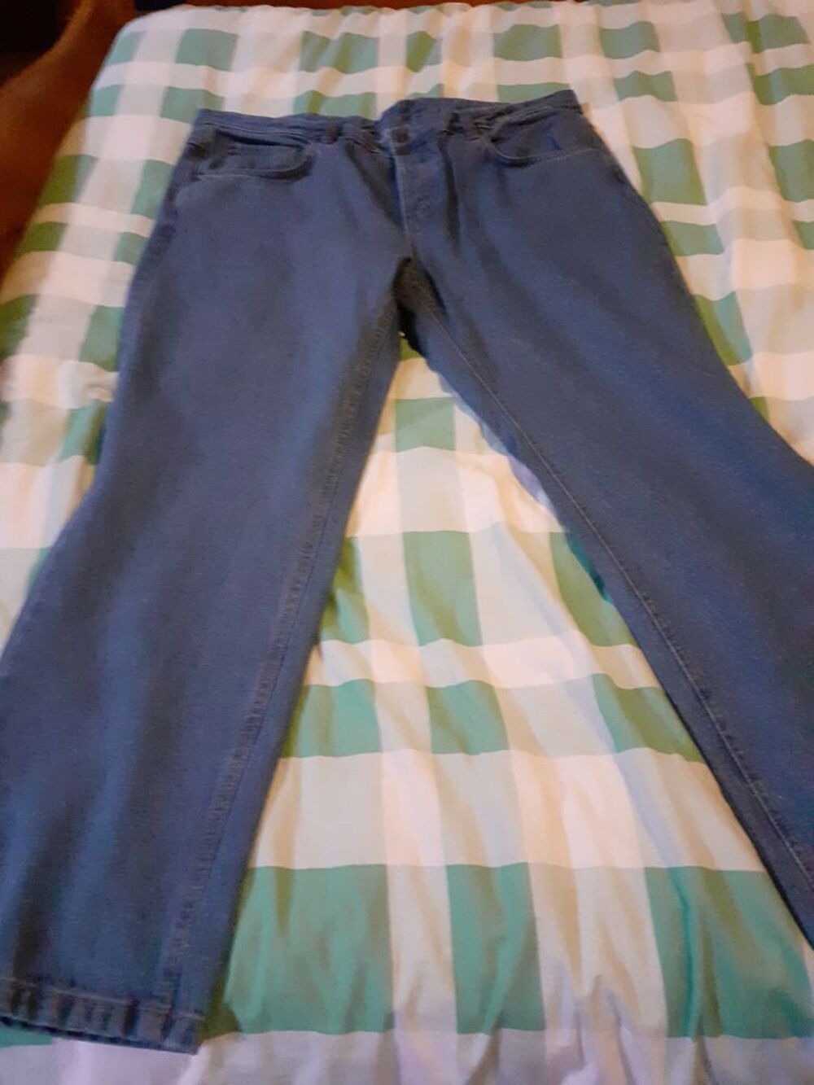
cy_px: 542
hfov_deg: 51.4
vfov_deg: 65.3
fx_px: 846
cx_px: 407
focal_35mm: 27
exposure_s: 1/20
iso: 800
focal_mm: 3.6
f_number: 1.9
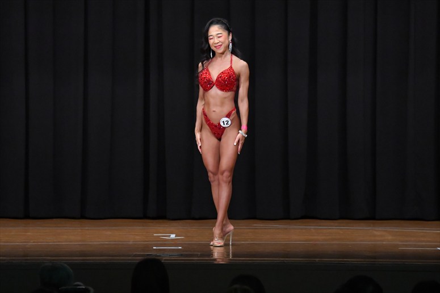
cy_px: 146
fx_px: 2651
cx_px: 220
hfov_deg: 9.5
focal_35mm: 217
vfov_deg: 6.3
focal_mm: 145
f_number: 5.6
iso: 6400
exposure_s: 1/400
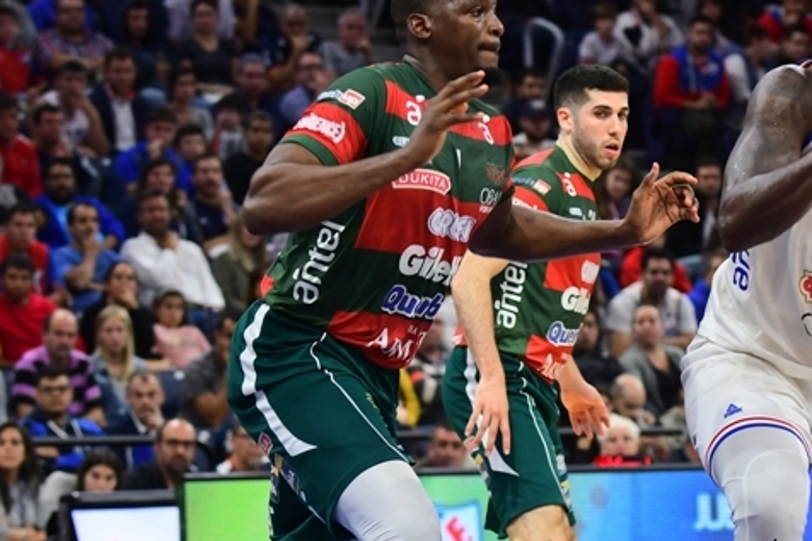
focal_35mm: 452
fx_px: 10191
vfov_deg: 3.0
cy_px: 301
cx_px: 558
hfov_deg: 4.6
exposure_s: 1/500
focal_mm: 140
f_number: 3.5
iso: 800
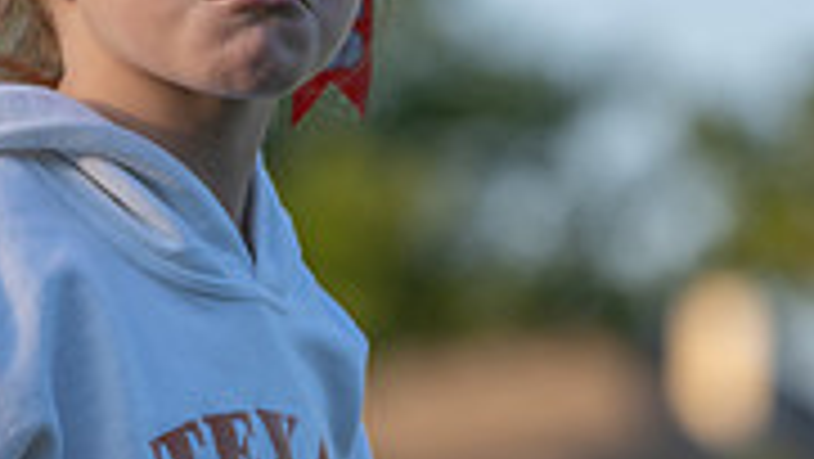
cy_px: 322
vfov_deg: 3.4
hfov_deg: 5.9
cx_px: 49
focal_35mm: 362
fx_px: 7817
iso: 100
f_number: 2.8
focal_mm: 108
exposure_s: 1/640
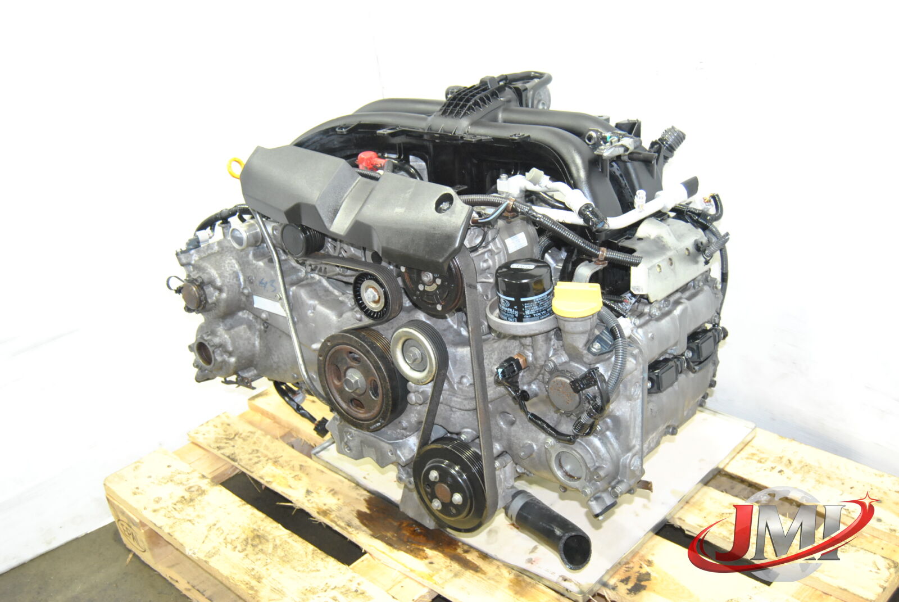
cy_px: 301
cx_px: 450
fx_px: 975
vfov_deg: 34.3
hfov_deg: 49.5
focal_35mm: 39
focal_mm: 26
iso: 800
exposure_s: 1/60
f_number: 5
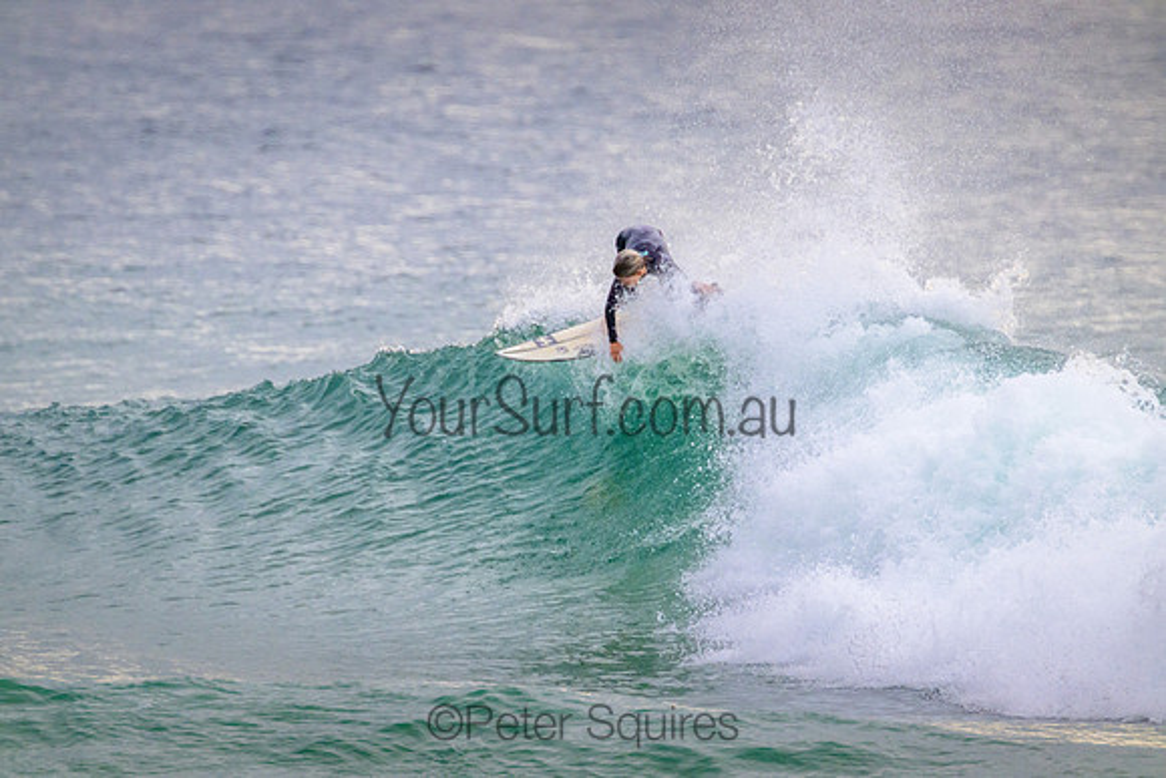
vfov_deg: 1.7
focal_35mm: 800
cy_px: 389
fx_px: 25916
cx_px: 583
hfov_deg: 2.6
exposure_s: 1/2000
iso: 2000
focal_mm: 800
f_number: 11
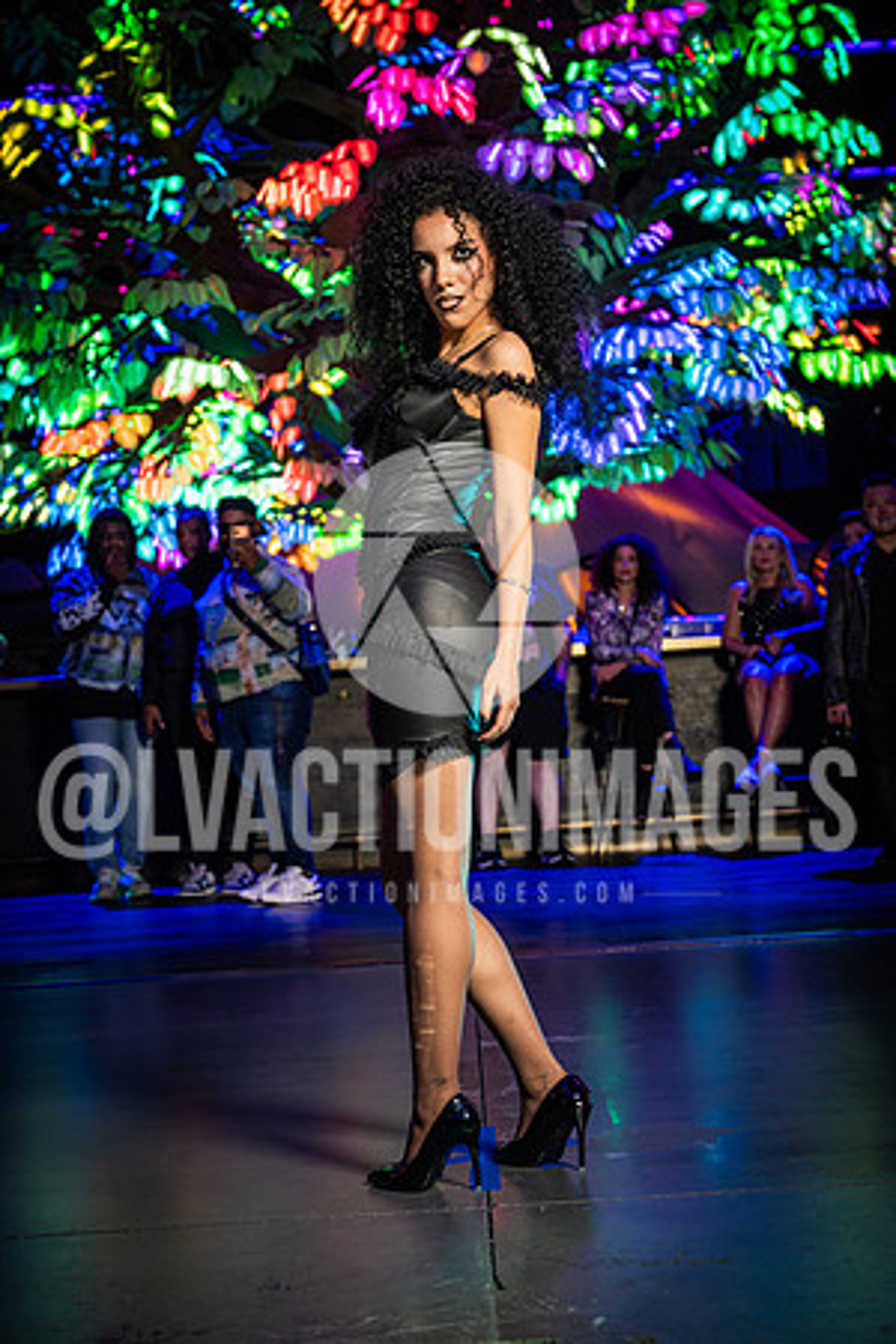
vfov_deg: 36.9
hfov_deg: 25.1
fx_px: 2016
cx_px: 448
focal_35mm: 54
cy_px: 672
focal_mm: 54
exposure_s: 1/80
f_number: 5
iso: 500
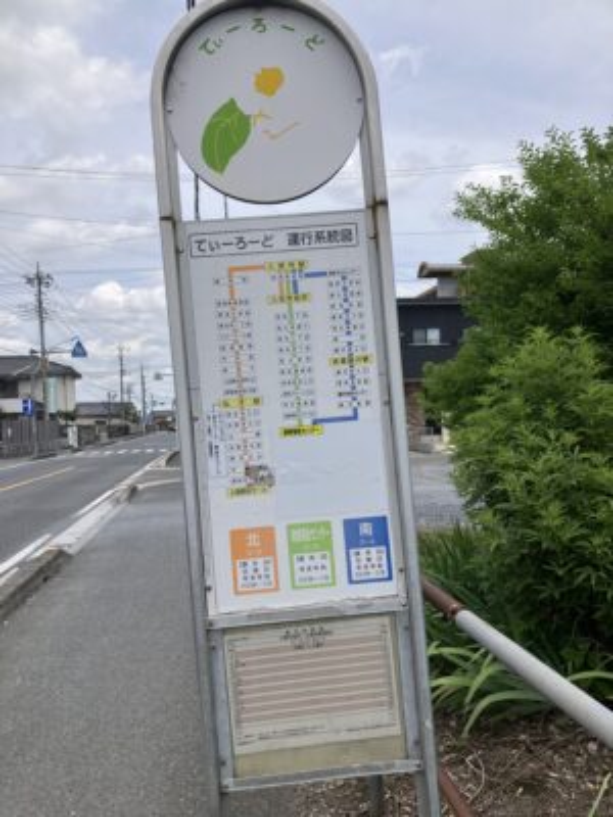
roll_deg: +1.8
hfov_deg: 49.7
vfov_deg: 63.4
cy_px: 408
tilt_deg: +0.8
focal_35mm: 28
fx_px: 661
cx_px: 306
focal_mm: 3.99
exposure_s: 1/2433
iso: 32
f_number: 1.8
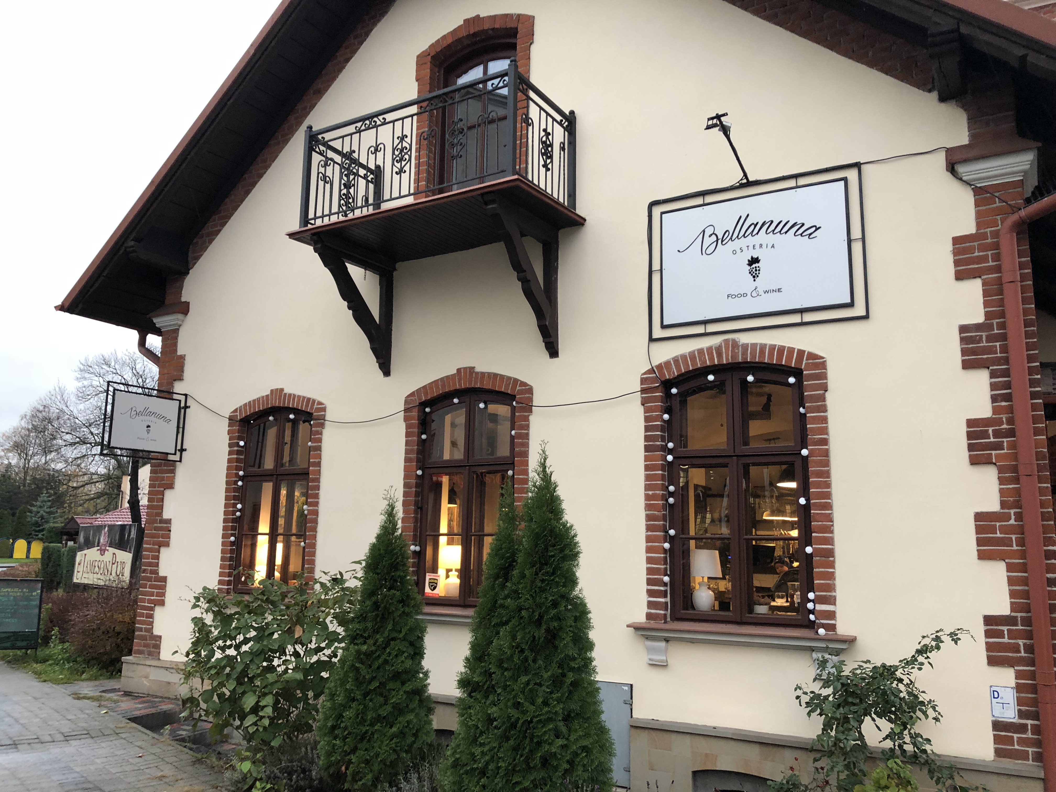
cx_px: 528
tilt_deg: +9.2
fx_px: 885
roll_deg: -0.7
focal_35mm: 29
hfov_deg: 61.7
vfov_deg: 48.2
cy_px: 396
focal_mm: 3.99
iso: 40
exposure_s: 1/20
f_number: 1.8
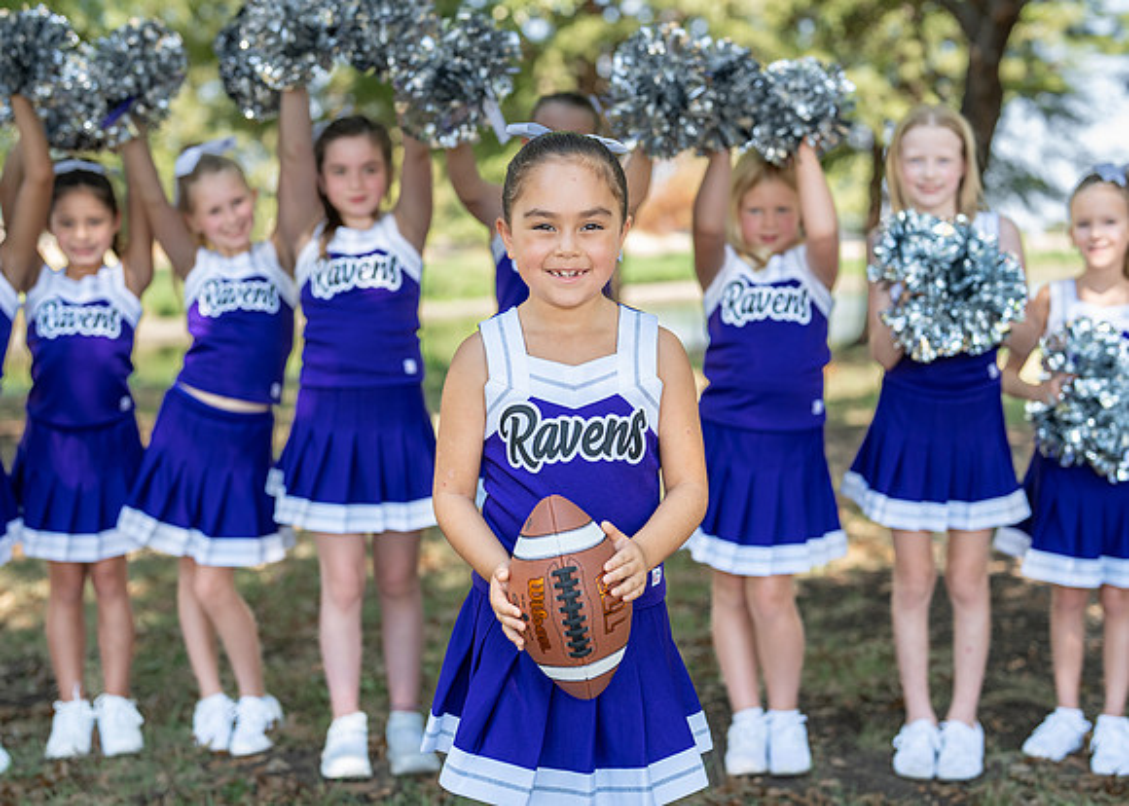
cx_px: 579
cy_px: 370
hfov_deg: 33.5
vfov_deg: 24.3
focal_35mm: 58
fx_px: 1874
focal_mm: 50
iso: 100
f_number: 2.2
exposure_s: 1/400
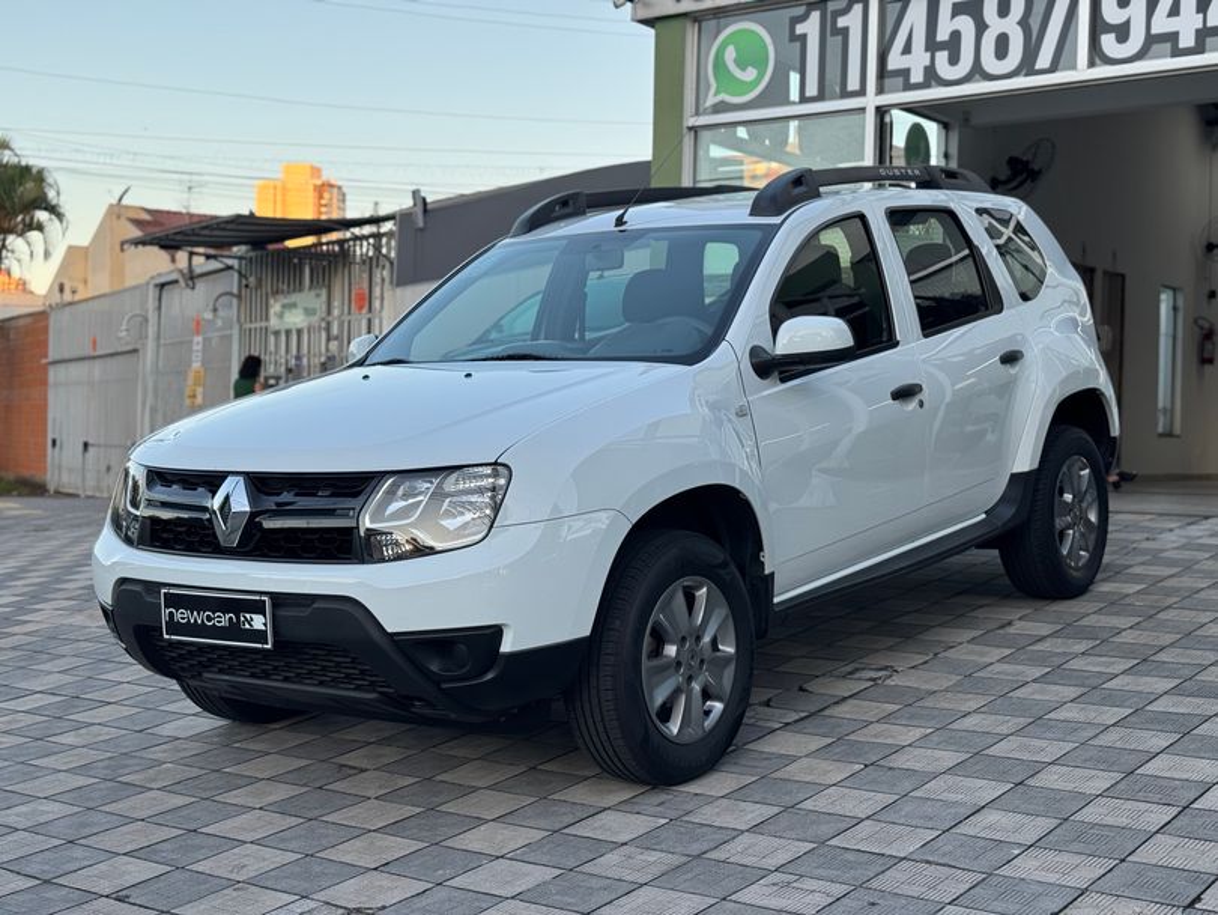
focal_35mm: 48
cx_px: 609
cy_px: 458
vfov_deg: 30.3
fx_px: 1689
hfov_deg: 39.6
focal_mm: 6.76
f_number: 1.78
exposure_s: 1/298
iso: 64
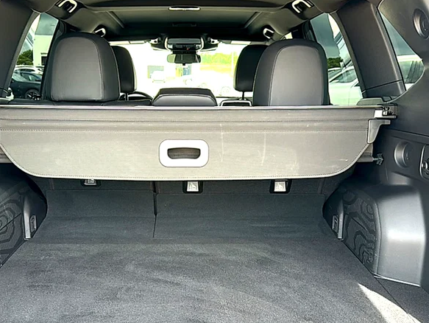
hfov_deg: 59.7
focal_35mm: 30
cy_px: 191
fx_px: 372
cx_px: 186
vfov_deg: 46.6
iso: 125
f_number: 1.78
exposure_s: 1/280
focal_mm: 6.86
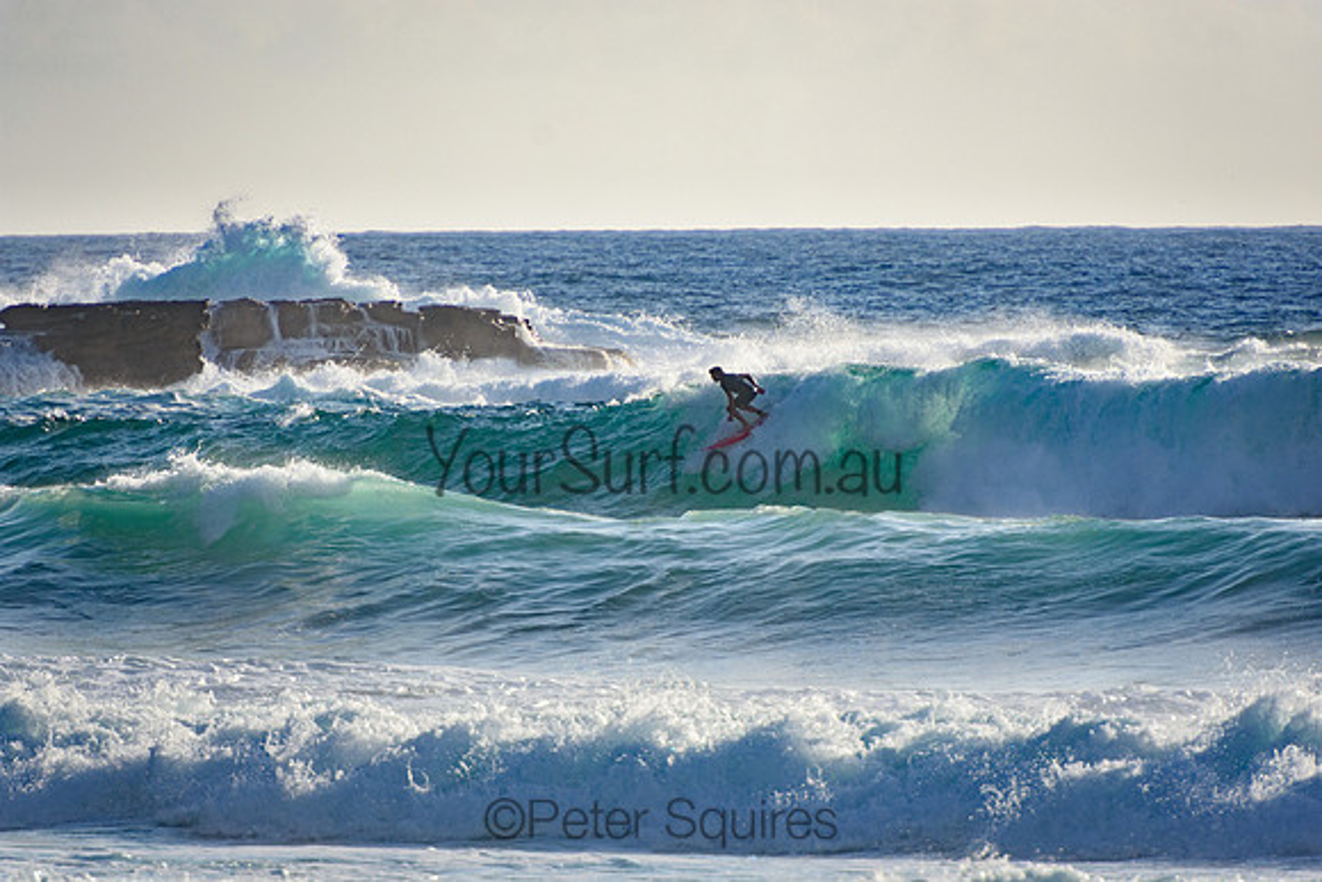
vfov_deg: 2.4
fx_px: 21487
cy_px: 441
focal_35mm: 585
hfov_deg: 3.5
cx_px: 661
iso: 280
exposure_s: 1/2000
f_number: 5.6
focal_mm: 390
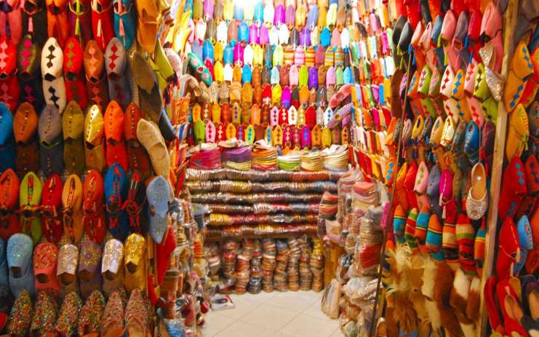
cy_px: 122
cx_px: 315
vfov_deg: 39.4
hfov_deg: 59.8
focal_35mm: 32
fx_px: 466
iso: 1600
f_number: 5
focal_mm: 15
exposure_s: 1/20
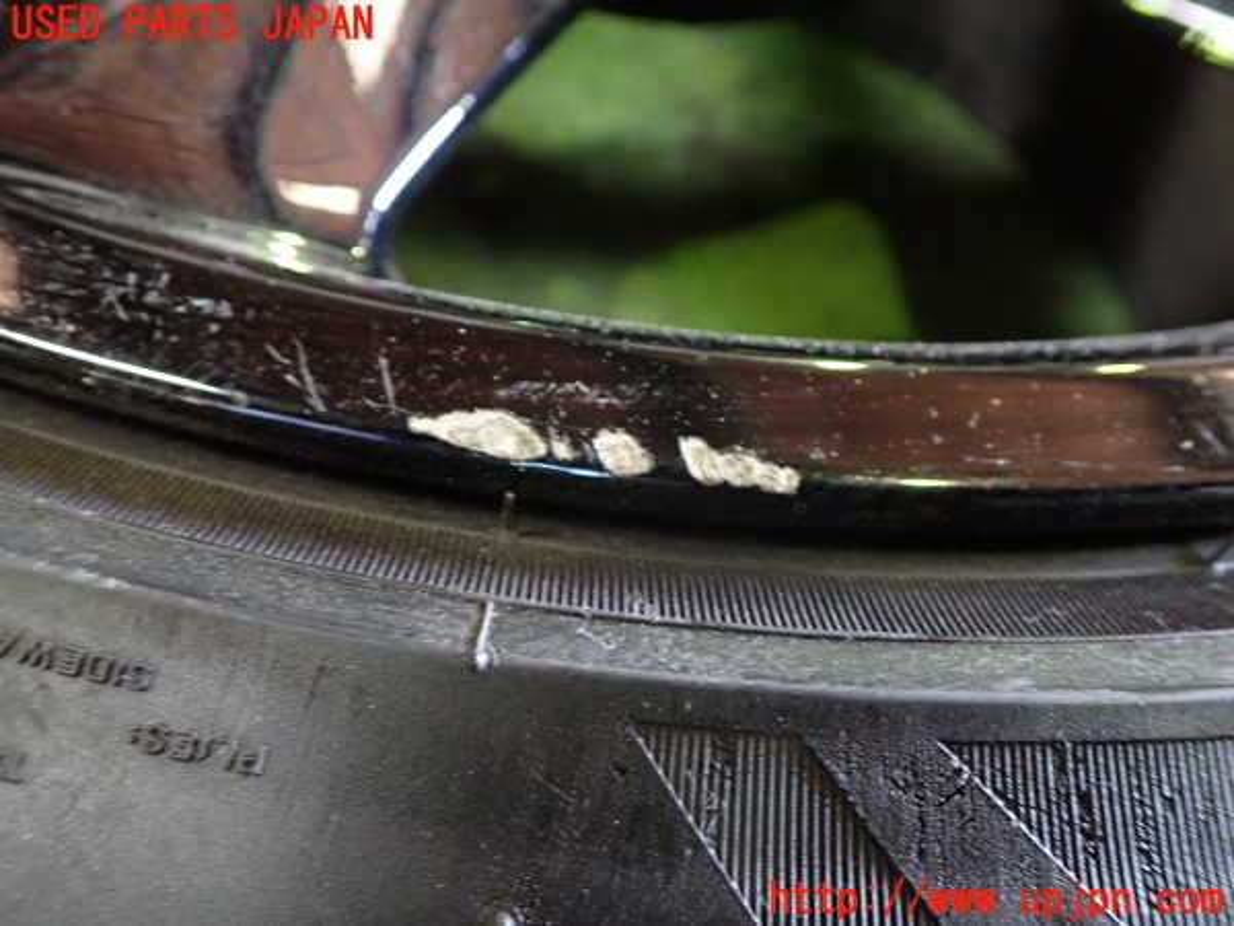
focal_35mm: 30
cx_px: 617
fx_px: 1069
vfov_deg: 46.8
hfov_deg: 60.0
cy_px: 463
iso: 800
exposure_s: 1/25
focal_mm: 5.4
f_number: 2.3
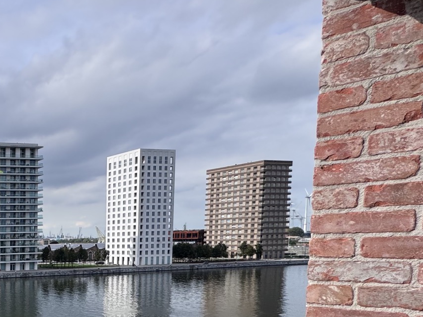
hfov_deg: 35.7
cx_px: -120
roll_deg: +1.2
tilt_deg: -5.1
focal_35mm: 36
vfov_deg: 37.2
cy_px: 282
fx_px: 440
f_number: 2.2
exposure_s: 1/1832
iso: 50
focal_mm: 2.22
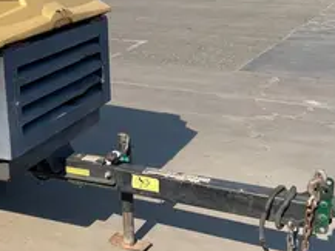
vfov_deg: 22.3
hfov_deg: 28.0
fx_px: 639
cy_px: 112
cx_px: 17
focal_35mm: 66
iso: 32
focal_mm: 4.2
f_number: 1.6
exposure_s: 1/4651
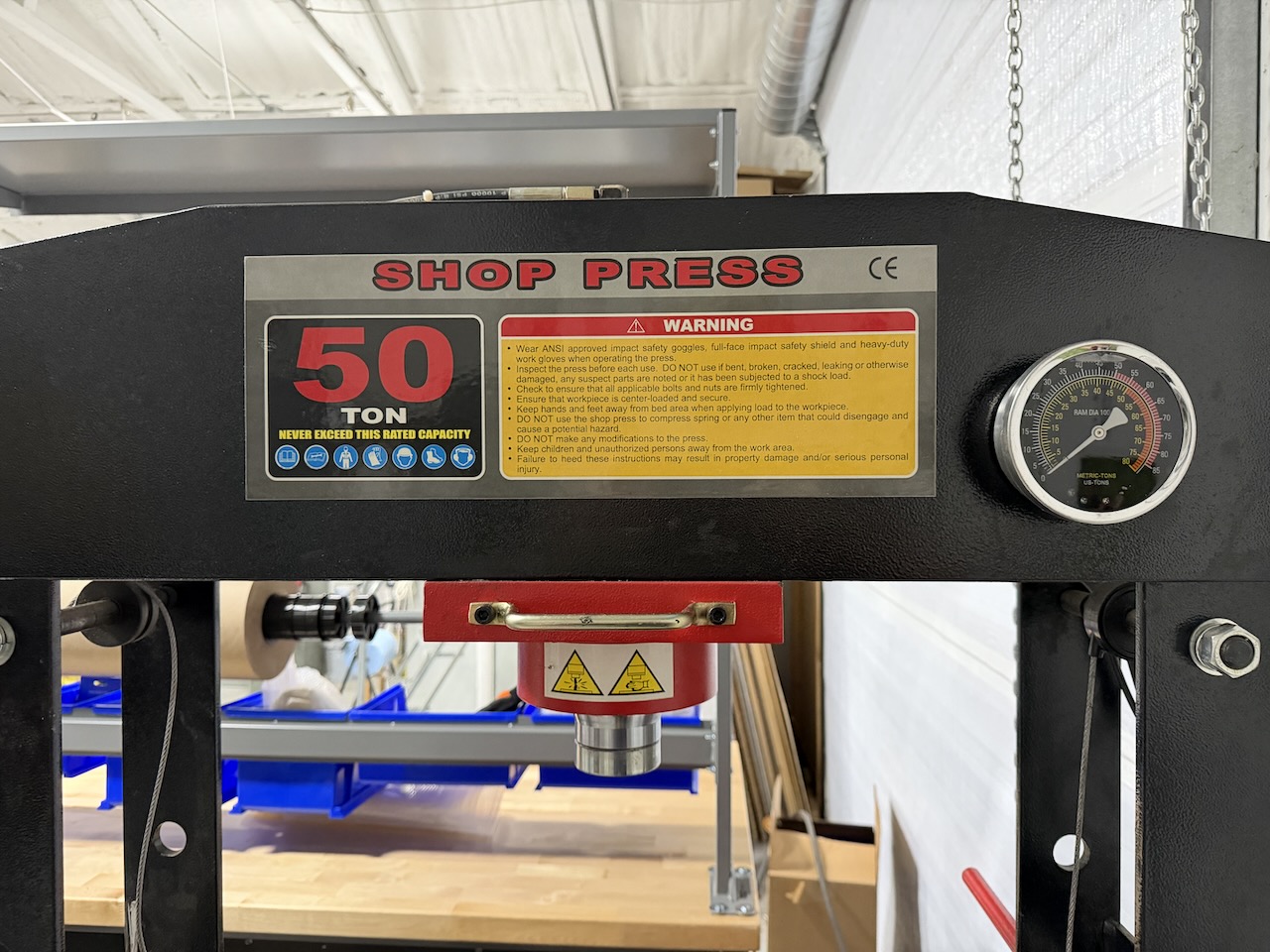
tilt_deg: -1.2
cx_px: 635
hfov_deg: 71.6
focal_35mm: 24
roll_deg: +0.2
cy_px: 476
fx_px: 881
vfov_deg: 56.8
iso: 800
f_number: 1.78
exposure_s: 1/60
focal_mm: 6.76
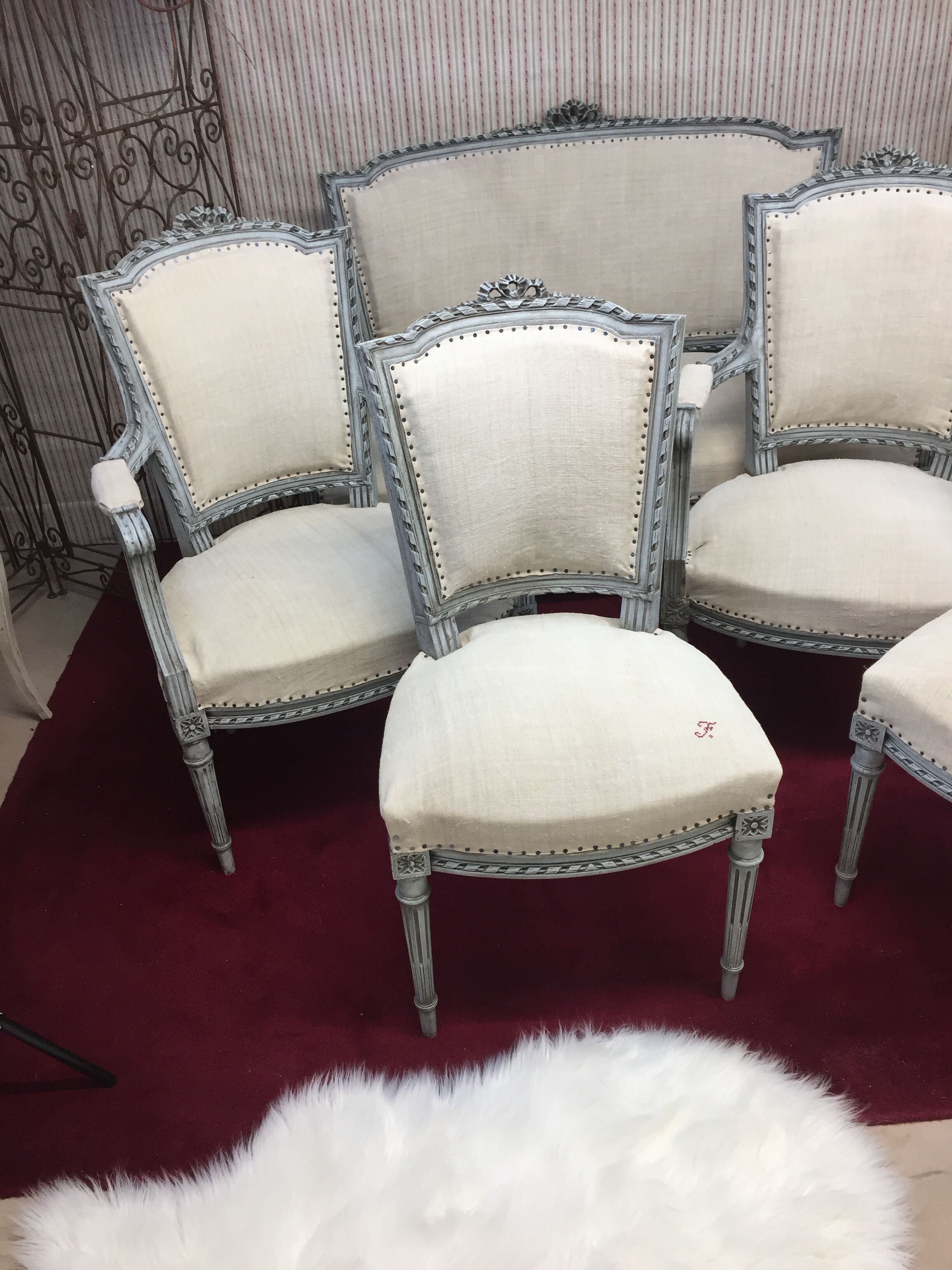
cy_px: 635
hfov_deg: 48.2
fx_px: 1063
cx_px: 476
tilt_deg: -32.4
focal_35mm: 29
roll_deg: +4.7
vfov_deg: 61.7
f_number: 2.2
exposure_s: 1/33
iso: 32
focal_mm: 4.15
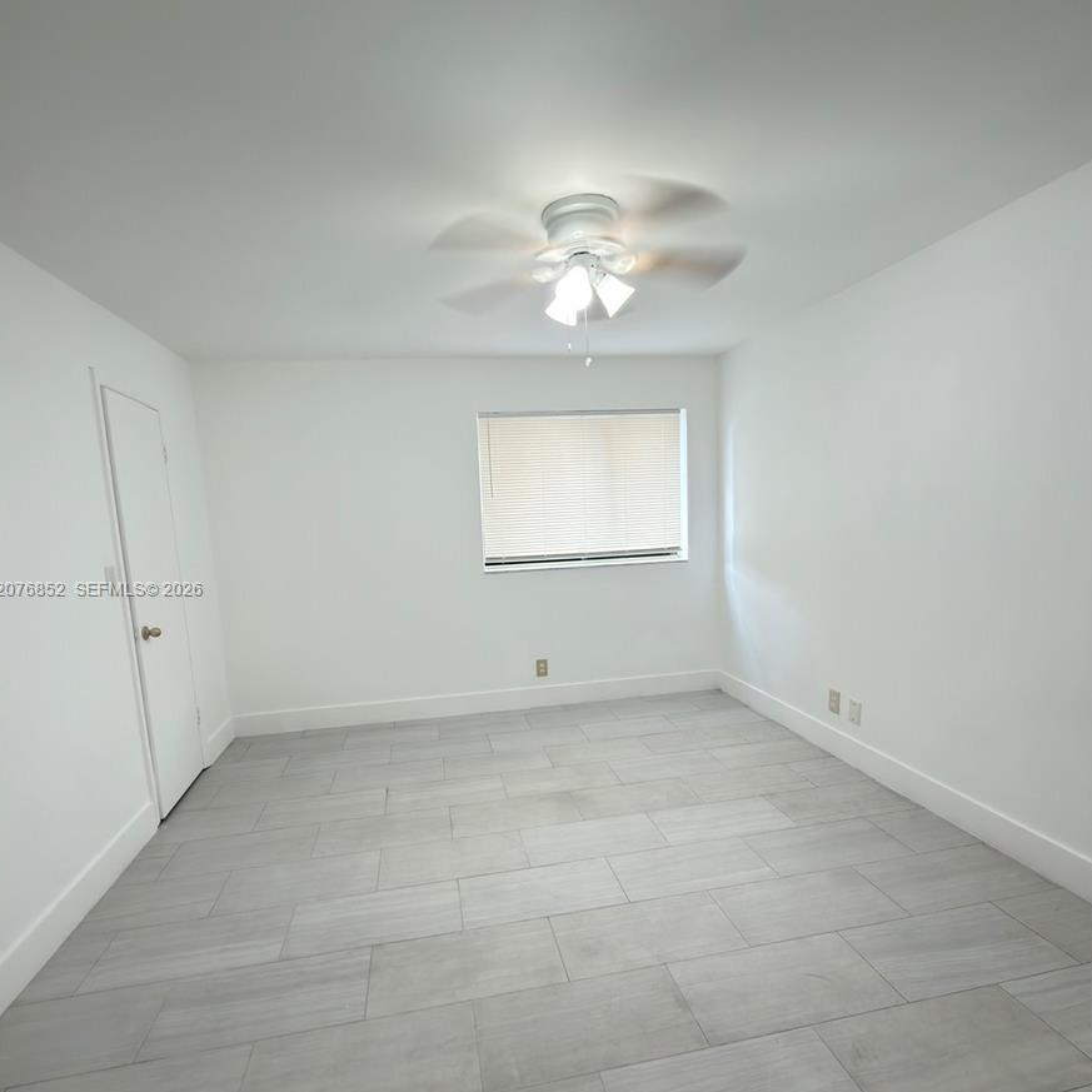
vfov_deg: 83.8
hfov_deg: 84.0
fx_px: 607
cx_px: 533
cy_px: 590
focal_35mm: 17
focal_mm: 2.22
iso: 80
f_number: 2.2
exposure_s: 1/30
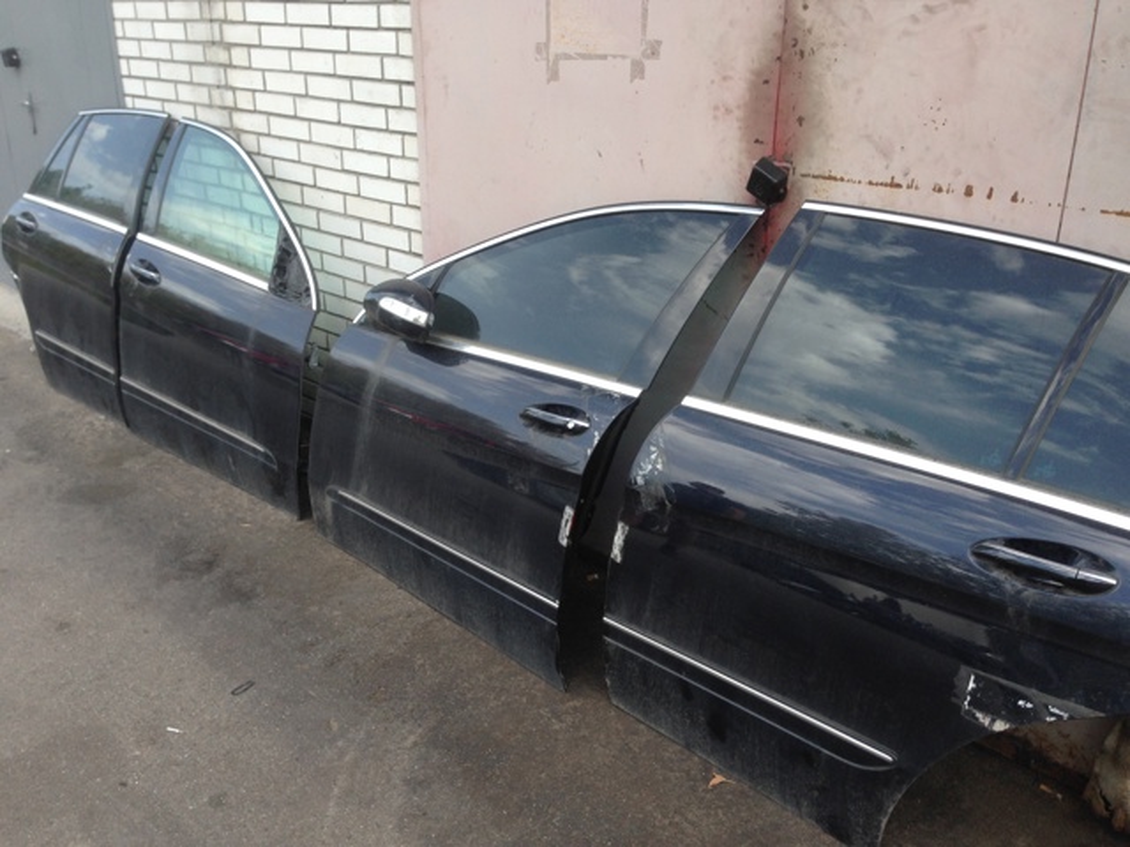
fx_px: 1077
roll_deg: +0.0
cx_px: 565
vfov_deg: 42.9
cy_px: 424
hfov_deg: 55.4
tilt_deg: -21.7
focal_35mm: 33
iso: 50
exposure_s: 1/229
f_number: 2.4
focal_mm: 4.12
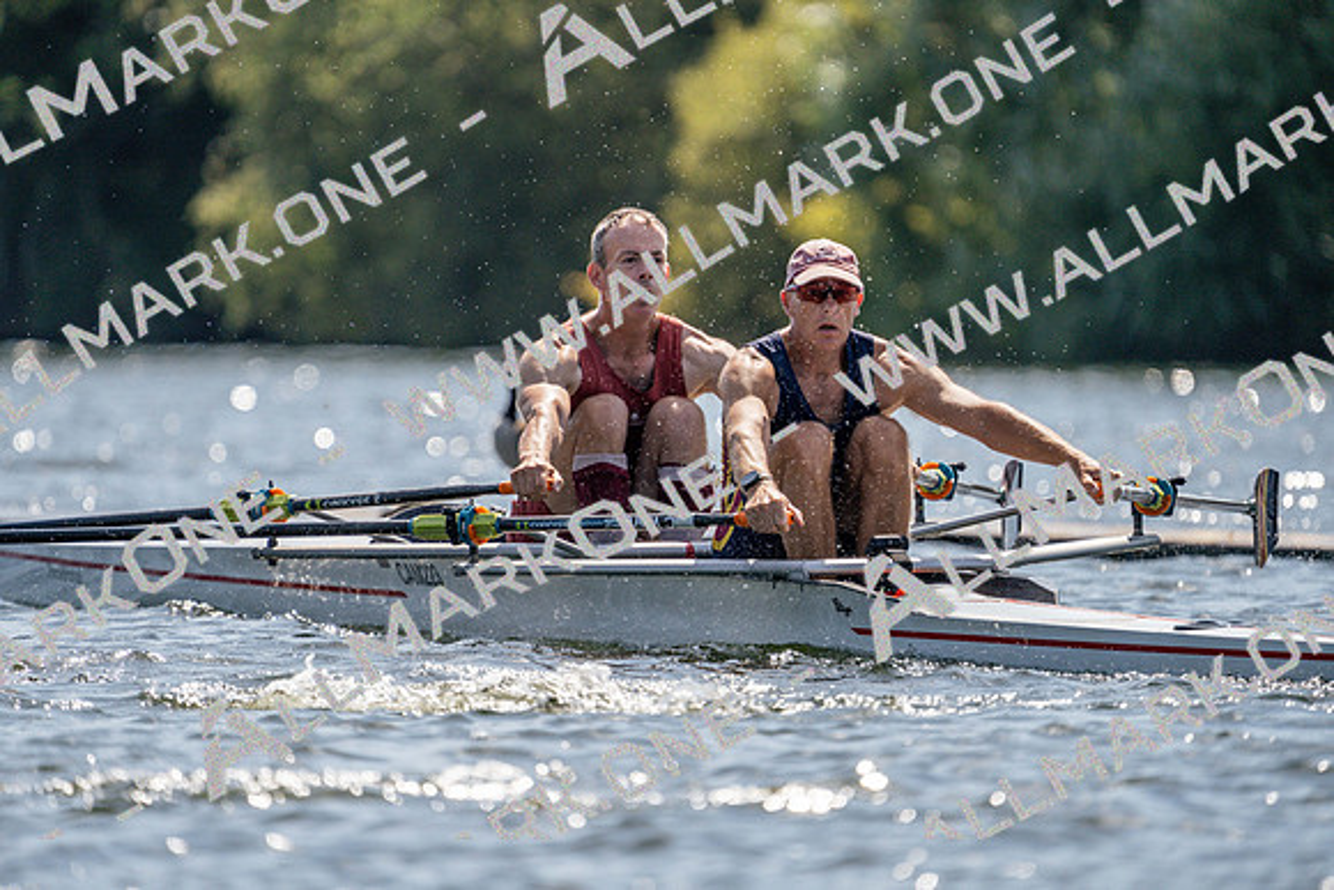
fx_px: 22237
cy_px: 445
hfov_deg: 3.4
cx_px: 667
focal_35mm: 600
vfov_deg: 2.3
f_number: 6.3
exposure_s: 1/2000
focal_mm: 600
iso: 320
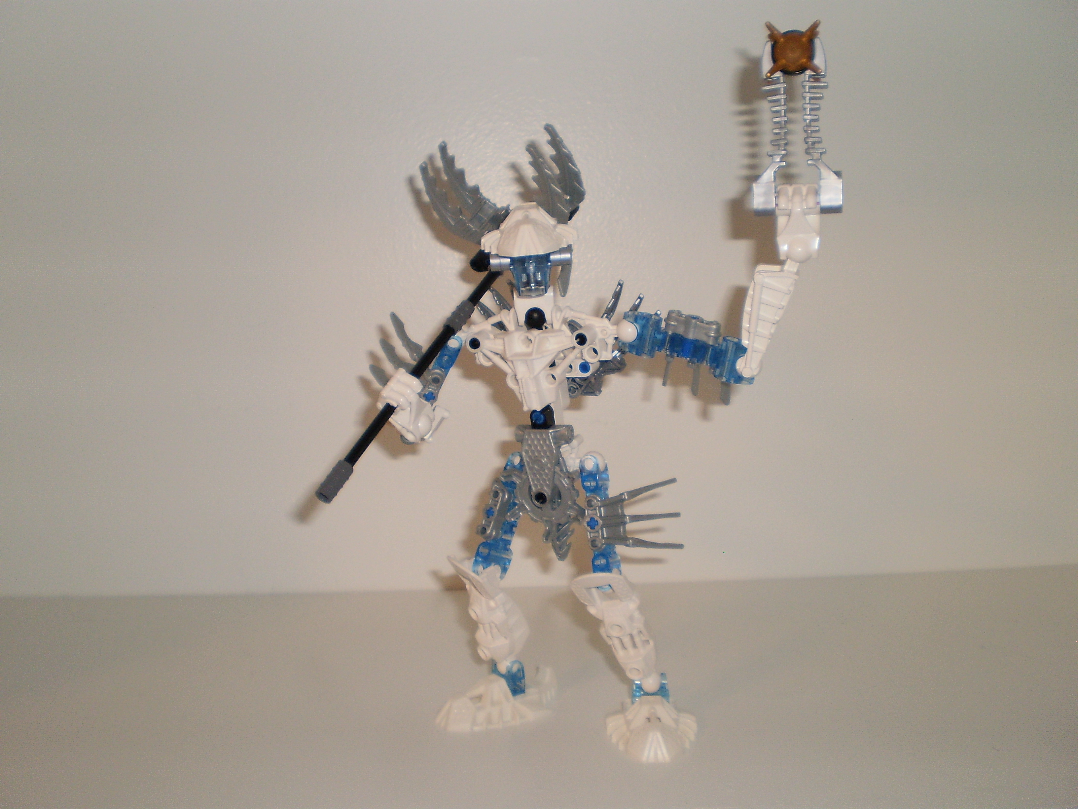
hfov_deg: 51.4
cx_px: 539
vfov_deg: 39.7
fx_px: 1121
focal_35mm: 36
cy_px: 404
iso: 125
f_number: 3.1
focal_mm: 6.3
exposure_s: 1/30
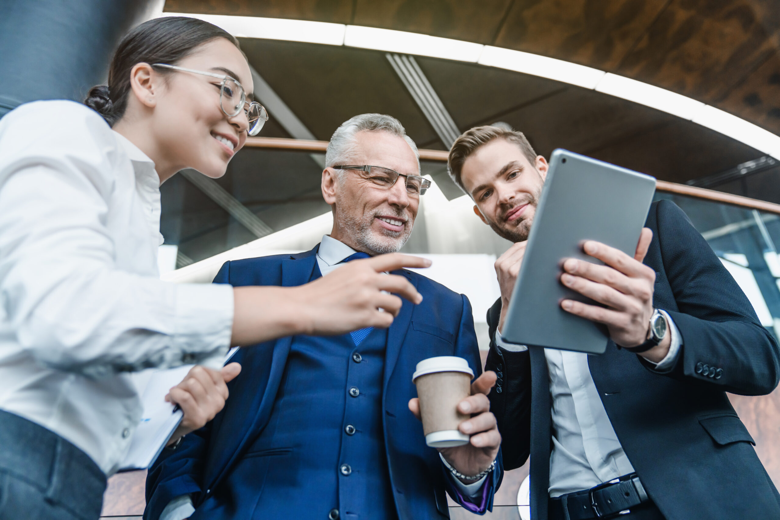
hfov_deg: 60.3
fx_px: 672
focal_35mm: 31
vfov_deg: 42.3
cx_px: 390
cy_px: 260
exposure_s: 1/160
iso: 800
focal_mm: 31
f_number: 2.8
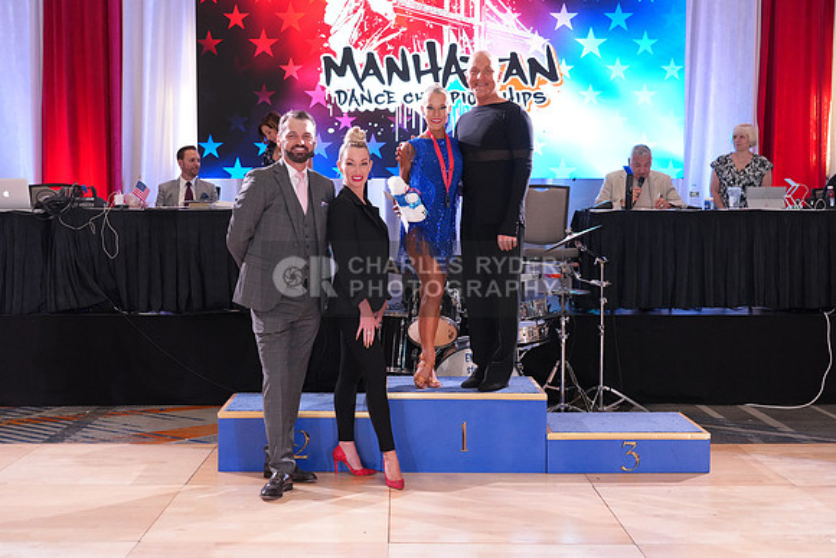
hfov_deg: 42.7
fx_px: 1068
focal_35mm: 46
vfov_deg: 29.3
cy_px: 279
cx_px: 418
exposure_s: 1/200
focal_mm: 46
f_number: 5
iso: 3200
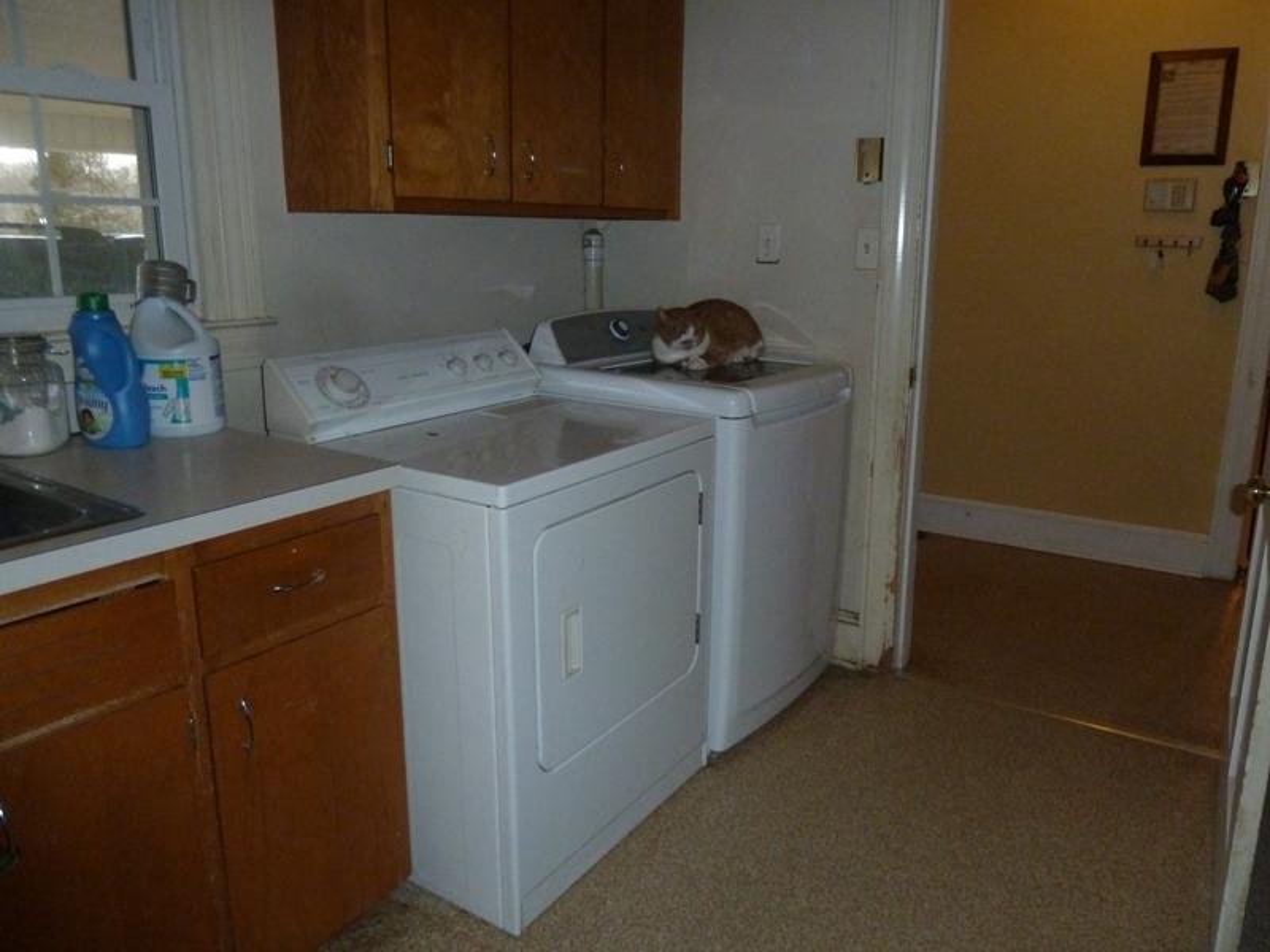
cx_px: 635
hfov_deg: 69.4
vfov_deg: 54.9
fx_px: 917
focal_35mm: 25
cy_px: 476
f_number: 3.3
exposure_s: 1/125
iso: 400
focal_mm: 4.1
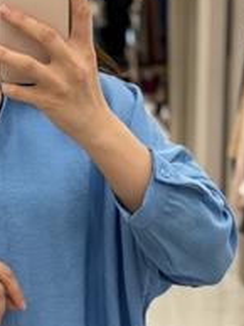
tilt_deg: -14.5
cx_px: 10
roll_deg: +1.0
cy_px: 315
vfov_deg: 14.7
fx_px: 1243
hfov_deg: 11.1
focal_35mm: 132
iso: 80
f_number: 1.78
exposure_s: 1/100
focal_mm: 6.76
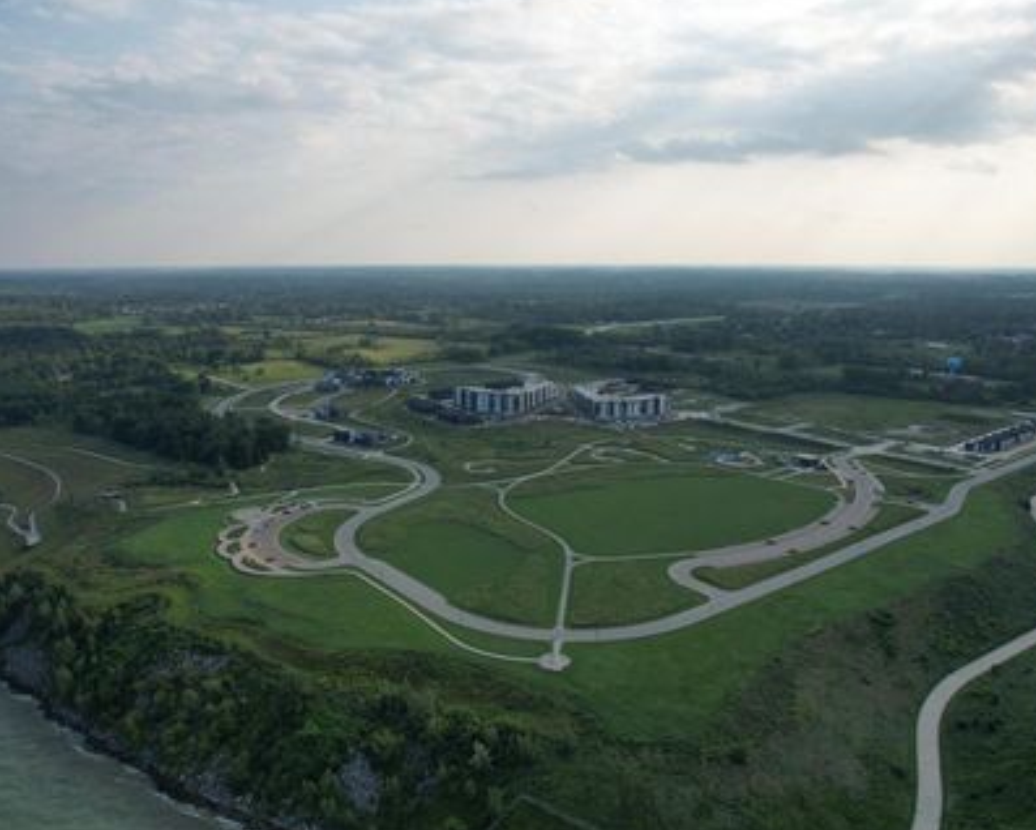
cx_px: 517
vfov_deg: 55.0
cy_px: 416
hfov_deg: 66.0
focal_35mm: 26
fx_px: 798
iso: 100
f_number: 2.8
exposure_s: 1/640
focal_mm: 8.38
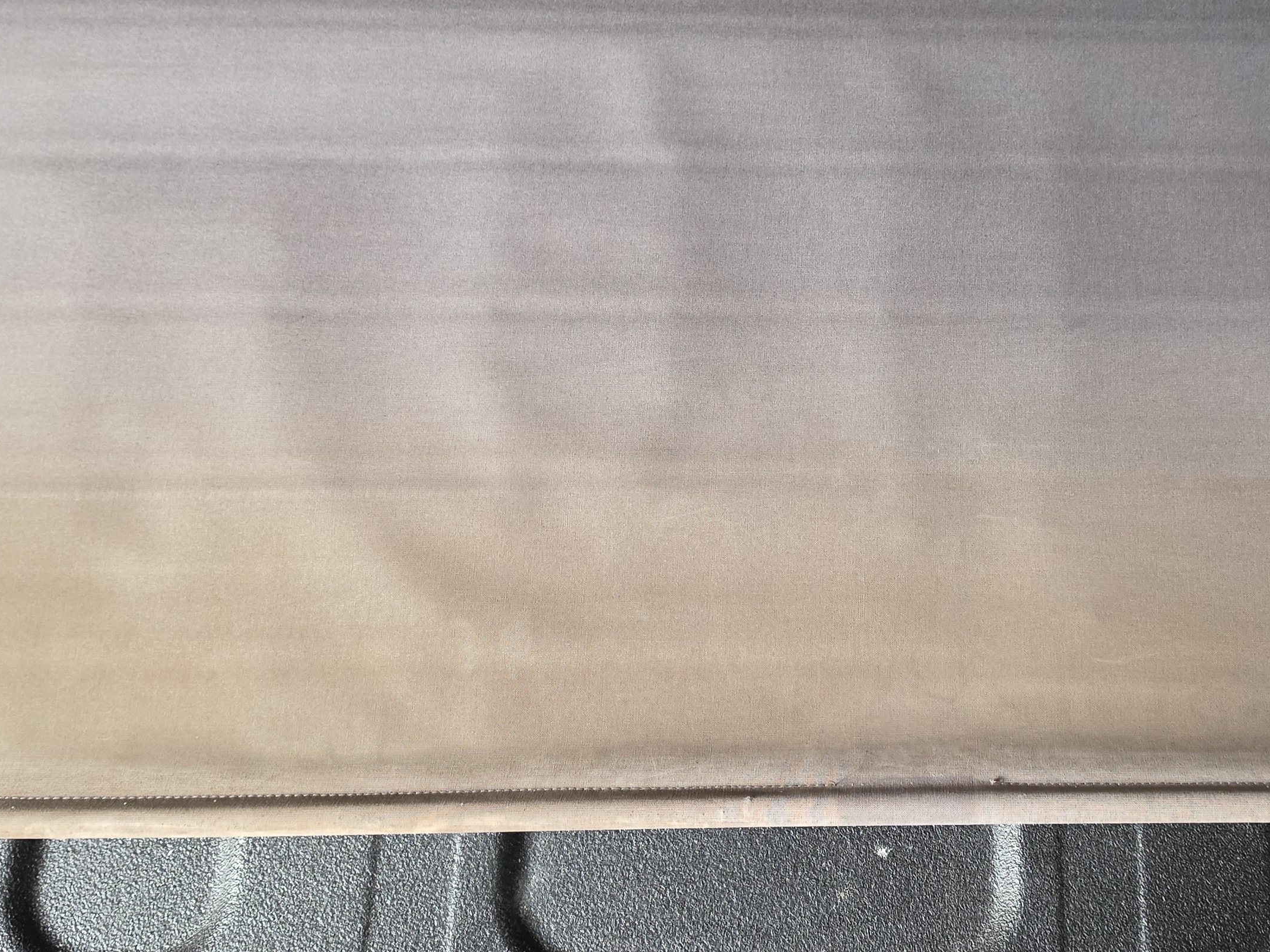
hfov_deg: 42.9
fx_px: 1578
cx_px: 904
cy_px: 316
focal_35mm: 43
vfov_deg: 33.3
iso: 500
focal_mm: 6.5
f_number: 1.4
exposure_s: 1/100
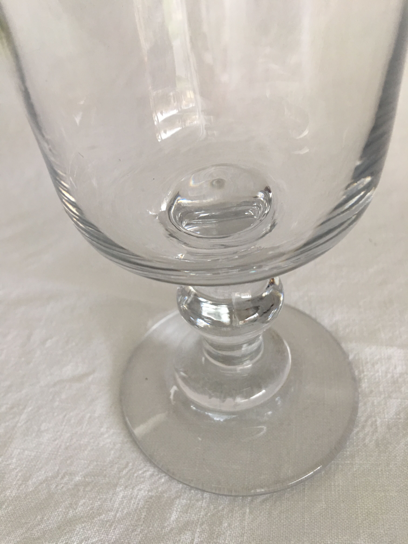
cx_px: 204
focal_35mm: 29
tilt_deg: -38.4
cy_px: 272
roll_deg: +4.9
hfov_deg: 48.2
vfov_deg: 61.7
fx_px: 456
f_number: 2.2
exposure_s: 1/17
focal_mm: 4.15
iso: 50
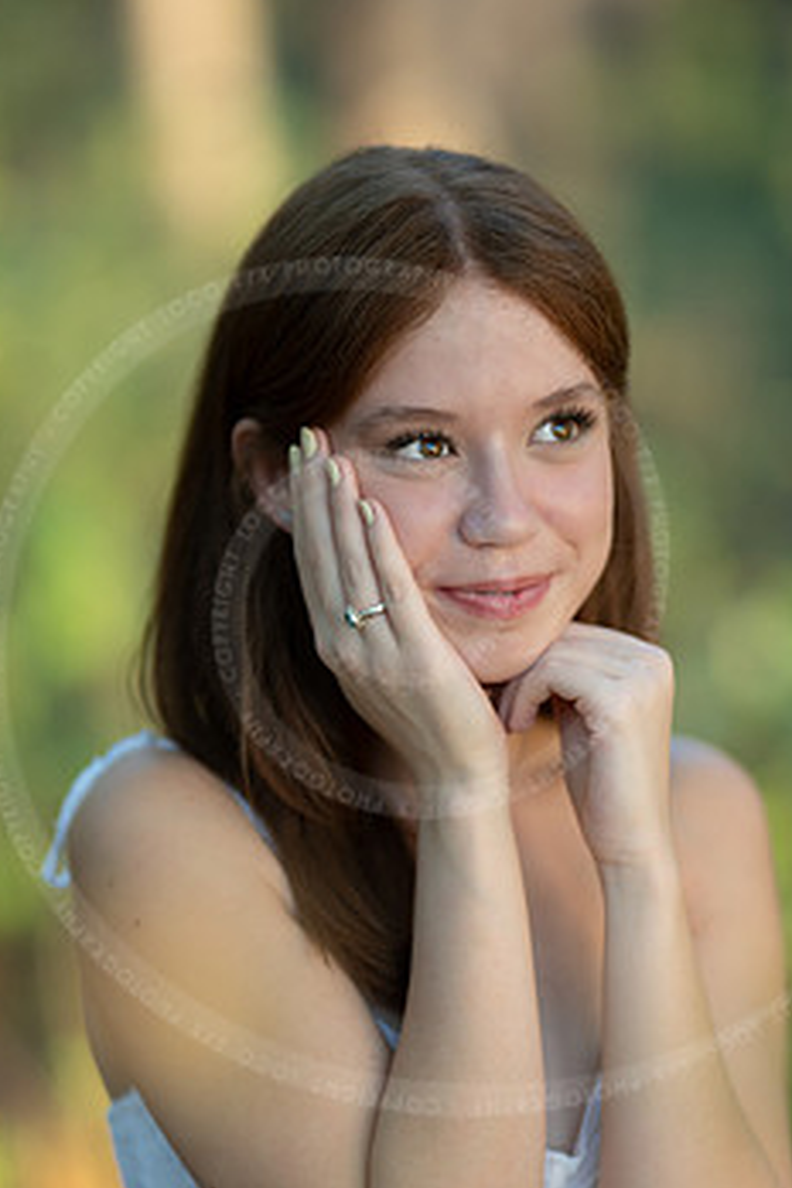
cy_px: 673
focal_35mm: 110
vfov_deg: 18.6
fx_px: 3630
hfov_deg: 12.5
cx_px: 434
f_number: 1.2
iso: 160
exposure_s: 1/320
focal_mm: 85
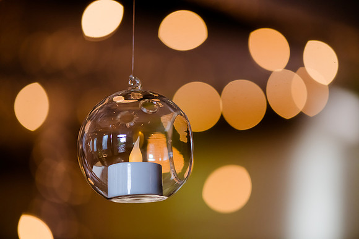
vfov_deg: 13.0
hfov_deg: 19.5
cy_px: 120
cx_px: 180
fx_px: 1047
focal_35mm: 105
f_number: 3
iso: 2000
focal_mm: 105
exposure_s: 1/800
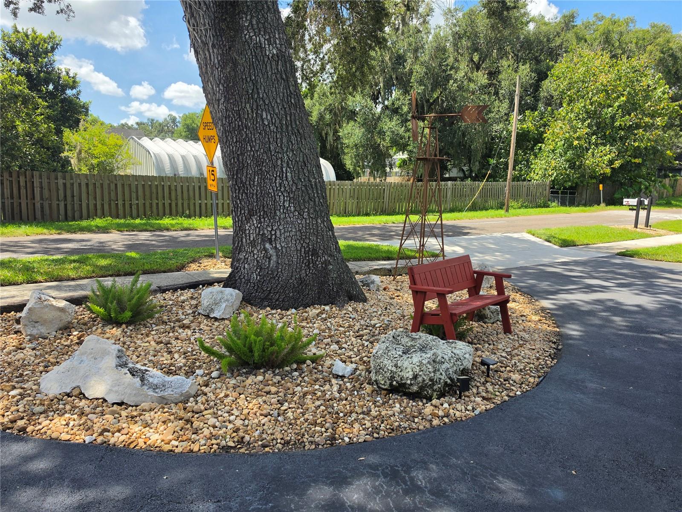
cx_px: 341
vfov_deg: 58.9
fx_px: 453
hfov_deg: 73.9
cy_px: 256
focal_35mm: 23
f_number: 1.4
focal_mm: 6.5
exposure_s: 1/4648
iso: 64
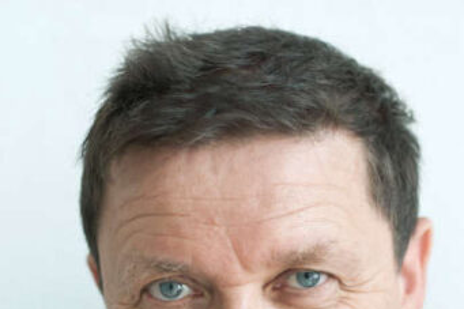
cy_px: 297
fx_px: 1919
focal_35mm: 149
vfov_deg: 9.2
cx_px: 230
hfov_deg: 13.8
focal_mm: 50
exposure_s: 1/160
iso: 400
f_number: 2.2
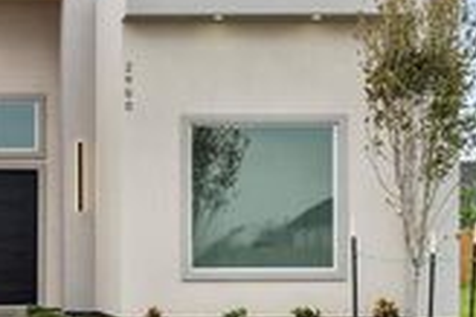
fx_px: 1532
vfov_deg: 11.7
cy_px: 254
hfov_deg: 17.0
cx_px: -78
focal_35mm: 116
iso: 100
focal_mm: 38
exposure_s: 1/250
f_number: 5.6
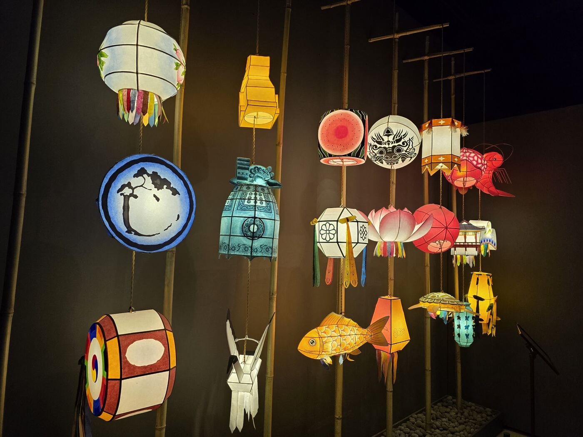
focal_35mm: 23
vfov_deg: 58.9
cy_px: 218
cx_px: 292
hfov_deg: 73.9
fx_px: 387
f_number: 1.7
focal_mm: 6.3
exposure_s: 1/120
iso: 250
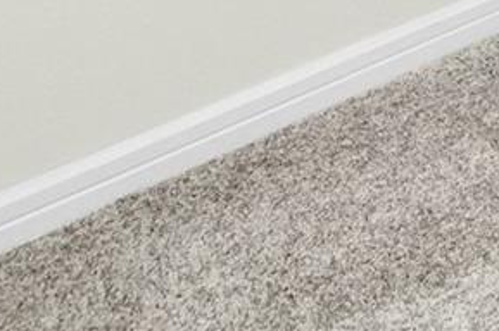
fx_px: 1149
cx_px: 692
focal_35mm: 83
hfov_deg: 21.5
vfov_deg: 11.7
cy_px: -571
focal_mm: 10
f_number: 11
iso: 640
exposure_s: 1/60
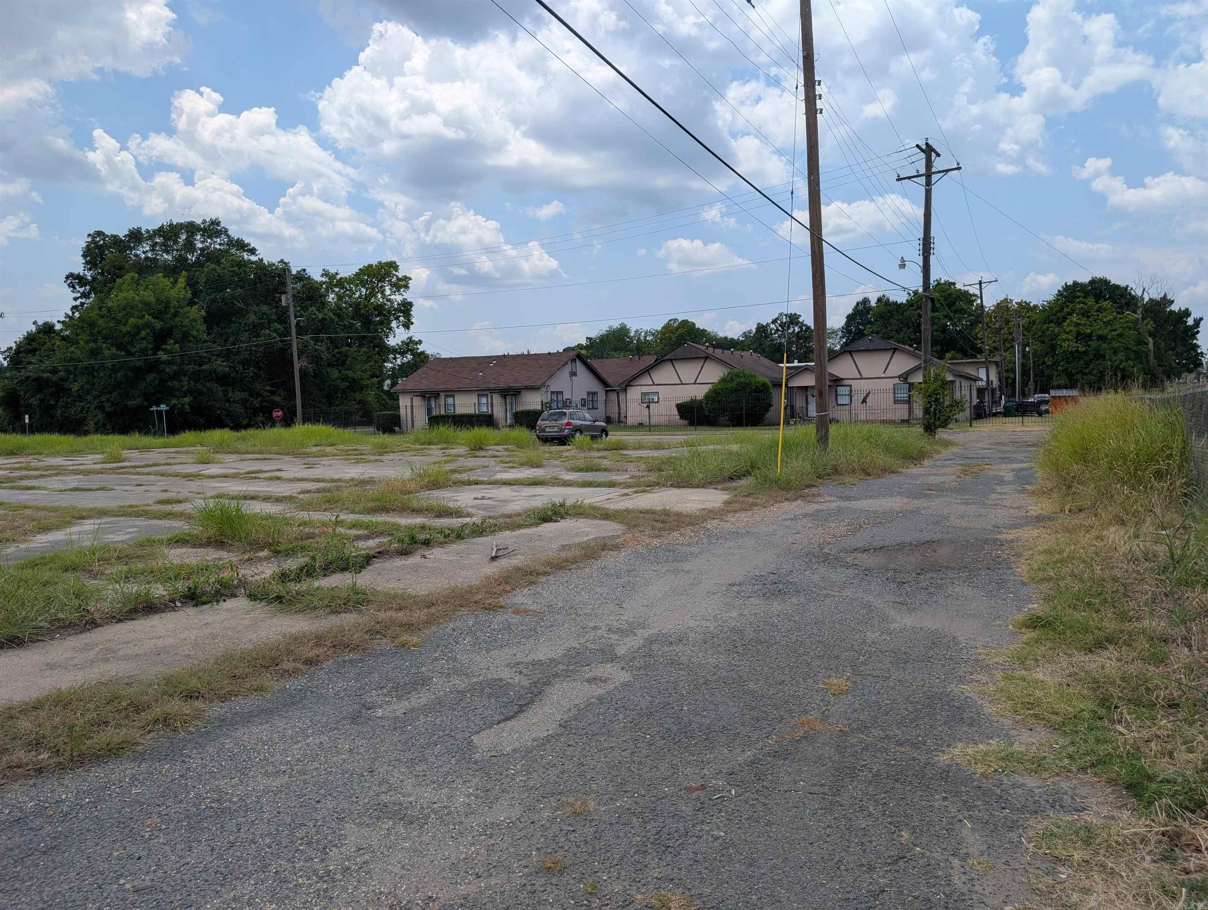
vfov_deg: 56.9
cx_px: 604
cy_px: 455
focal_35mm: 24
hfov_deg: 71.5
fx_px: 839
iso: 21
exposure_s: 1/1404
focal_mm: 6.9
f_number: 1.68
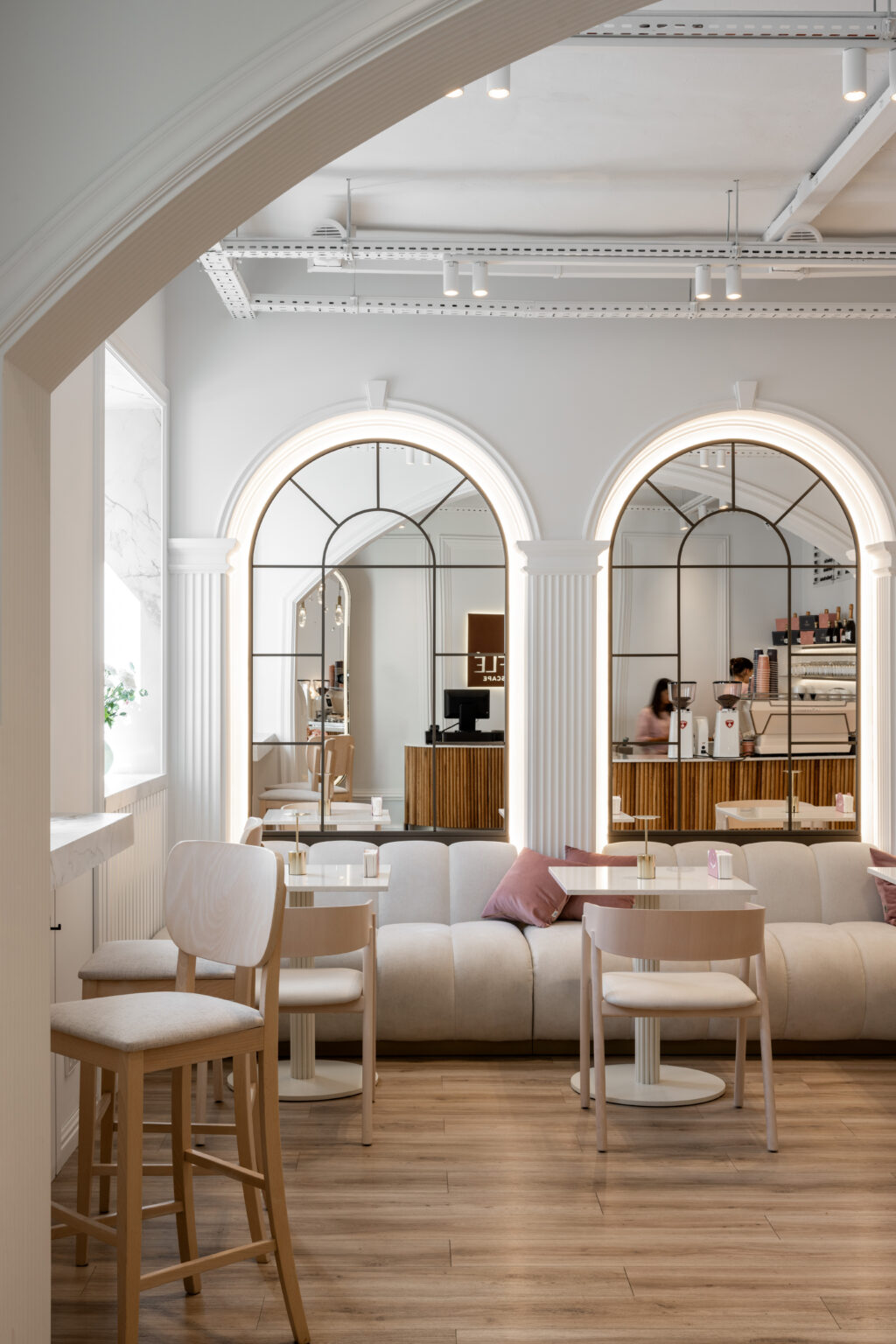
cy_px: 672
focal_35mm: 42
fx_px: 1568
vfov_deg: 46.4
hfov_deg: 31.9
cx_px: 448
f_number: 10
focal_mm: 42
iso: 100
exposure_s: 1/10
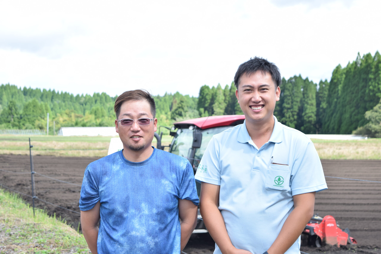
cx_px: 190
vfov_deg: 18.9
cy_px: 127
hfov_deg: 28.1
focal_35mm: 72
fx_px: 762
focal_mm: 48
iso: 400
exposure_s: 1/500
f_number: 5.3
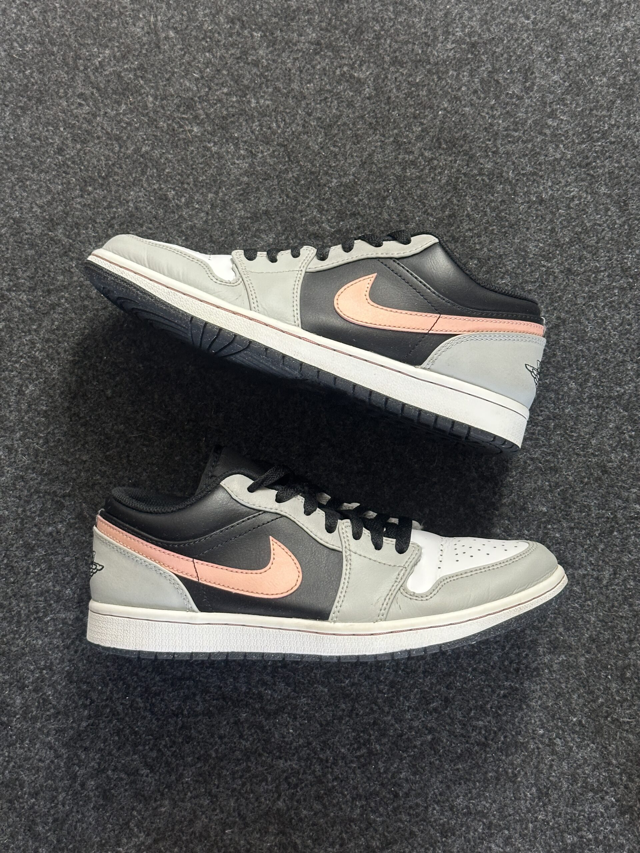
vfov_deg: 39.7
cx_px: 320
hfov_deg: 30.3
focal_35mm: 48
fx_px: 1183
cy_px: 426
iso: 200
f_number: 1.78
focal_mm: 6.86
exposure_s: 1/33
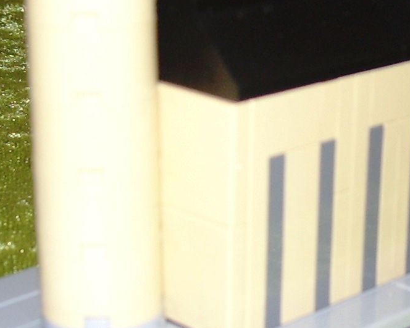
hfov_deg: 15.7
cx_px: 295
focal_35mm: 122
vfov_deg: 12.6
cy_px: 172
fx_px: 1480
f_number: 2.7
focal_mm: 6
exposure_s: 1/60
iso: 80
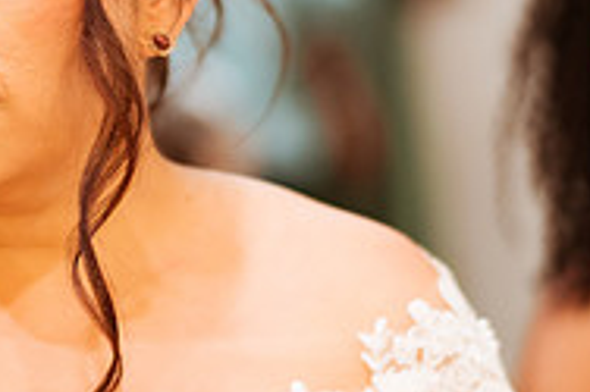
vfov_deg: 7.6
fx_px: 2931
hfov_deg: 11.4
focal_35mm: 179
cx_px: -9
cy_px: 77
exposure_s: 1/640
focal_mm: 58
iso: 1000
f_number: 1.4
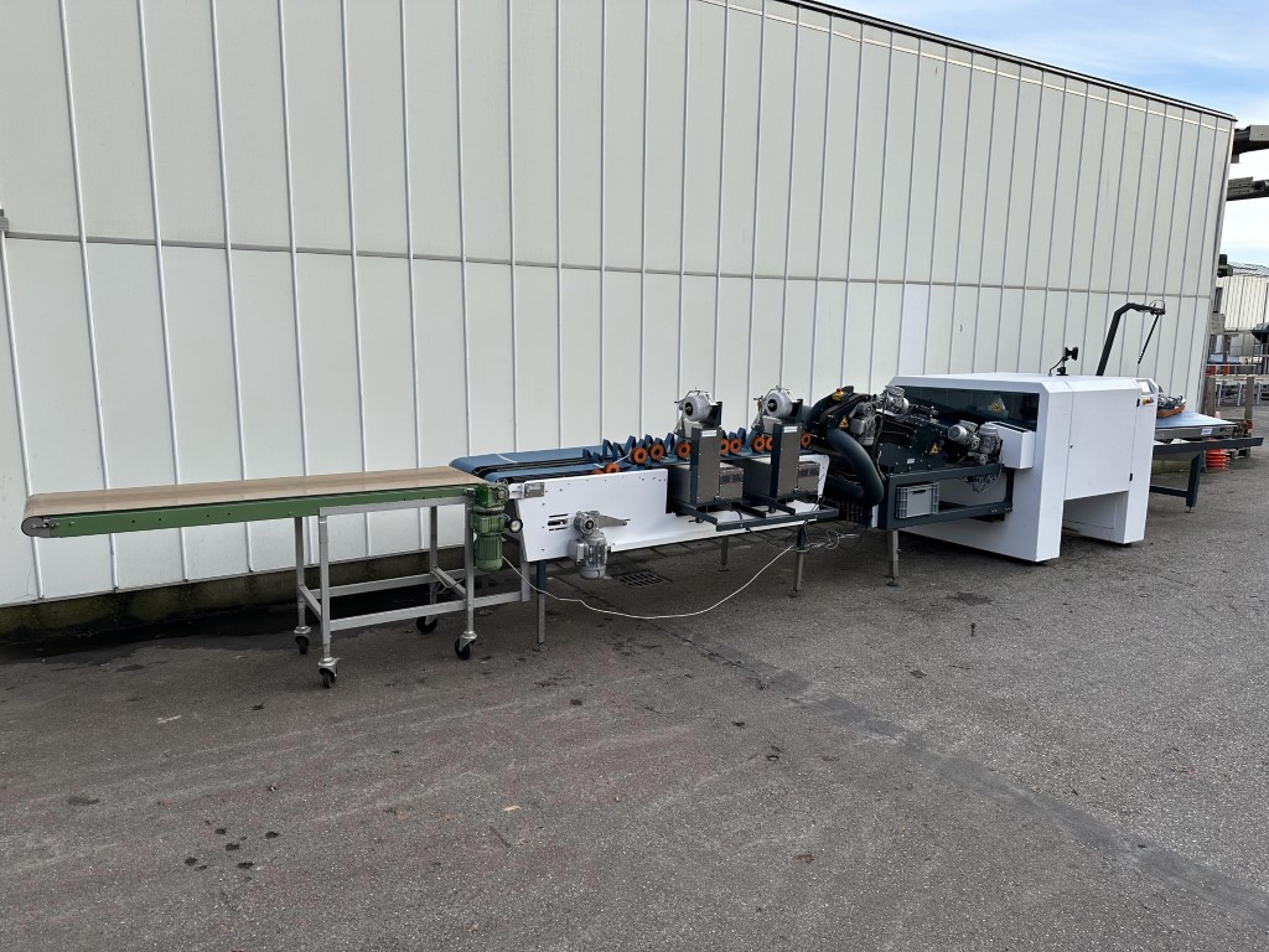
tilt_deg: -8.5
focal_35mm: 24
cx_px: 634
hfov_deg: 71.6
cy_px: 476
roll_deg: -1.5
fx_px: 880
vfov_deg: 56.8
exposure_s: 1/1241
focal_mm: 6.86
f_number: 1.78
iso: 80
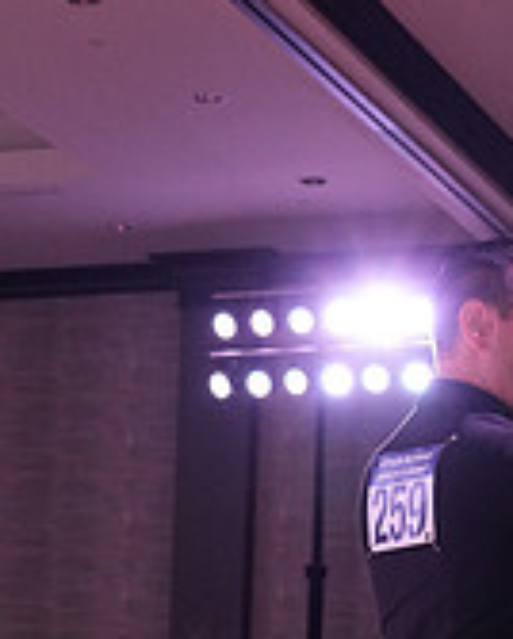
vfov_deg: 14.0
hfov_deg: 12.2
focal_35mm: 127
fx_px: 2406
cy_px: 1014
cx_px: 308
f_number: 5
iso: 2500
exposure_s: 1/250
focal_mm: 39
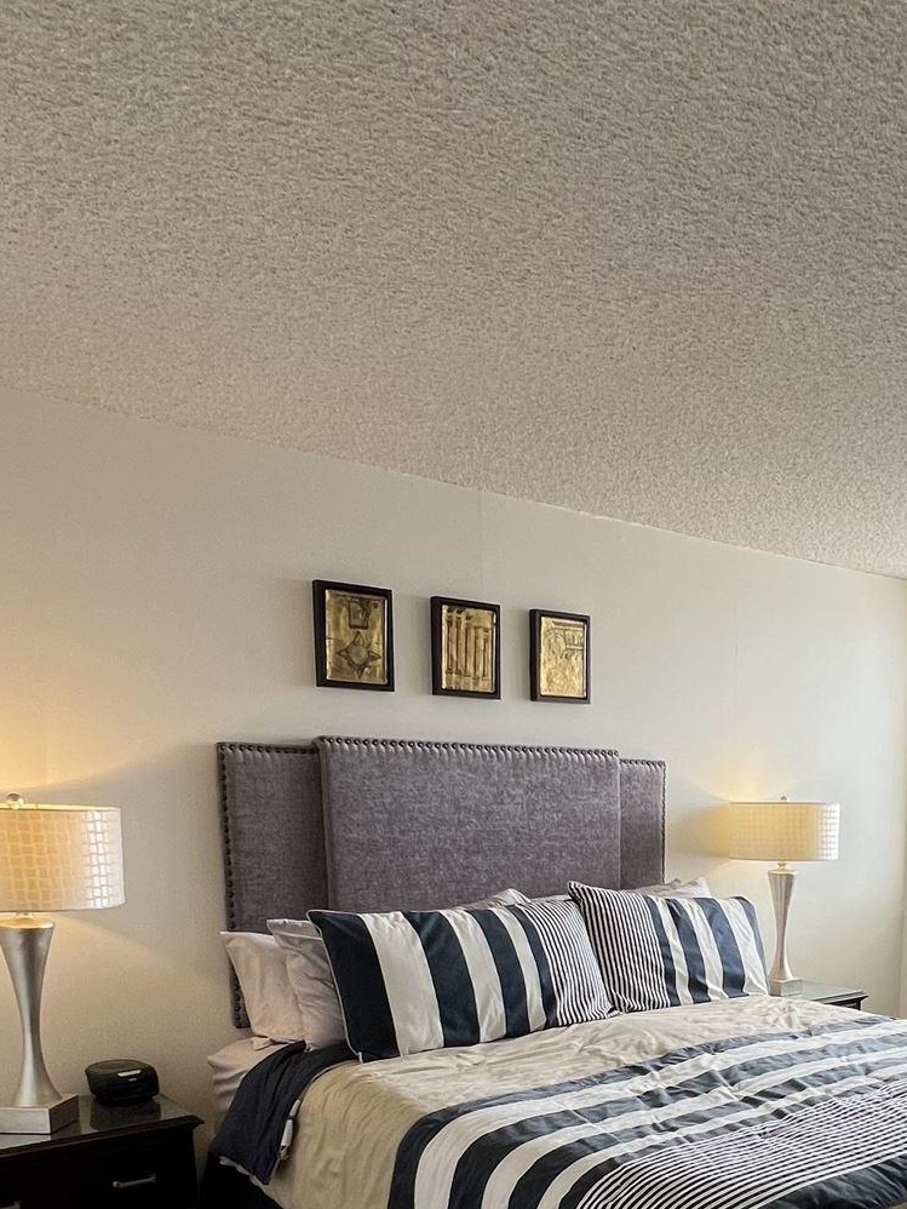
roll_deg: -0.5
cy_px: 1005
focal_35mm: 30
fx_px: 1048
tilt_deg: -11.6
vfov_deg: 54.8
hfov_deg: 45.3
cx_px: 671
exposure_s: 1/99
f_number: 1.8
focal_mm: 1.57
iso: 64
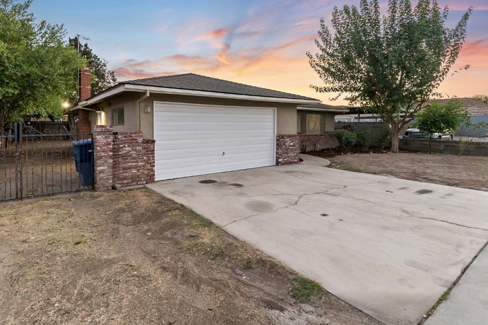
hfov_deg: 86.8
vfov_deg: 63.8
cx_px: 233
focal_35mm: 19
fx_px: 258
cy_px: 125
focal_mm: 14
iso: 1250
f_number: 3.2
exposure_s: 1/160
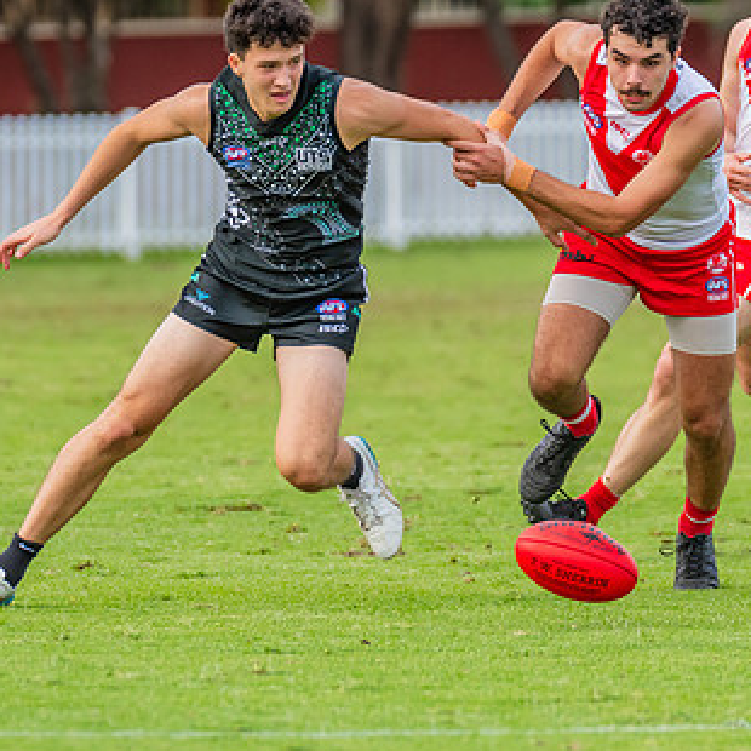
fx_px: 14163
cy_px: 334
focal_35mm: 577
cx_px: 509
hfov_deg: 3.0
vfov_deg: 3.0
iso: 800
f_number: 4.5
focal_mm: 290
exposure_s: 1/1600
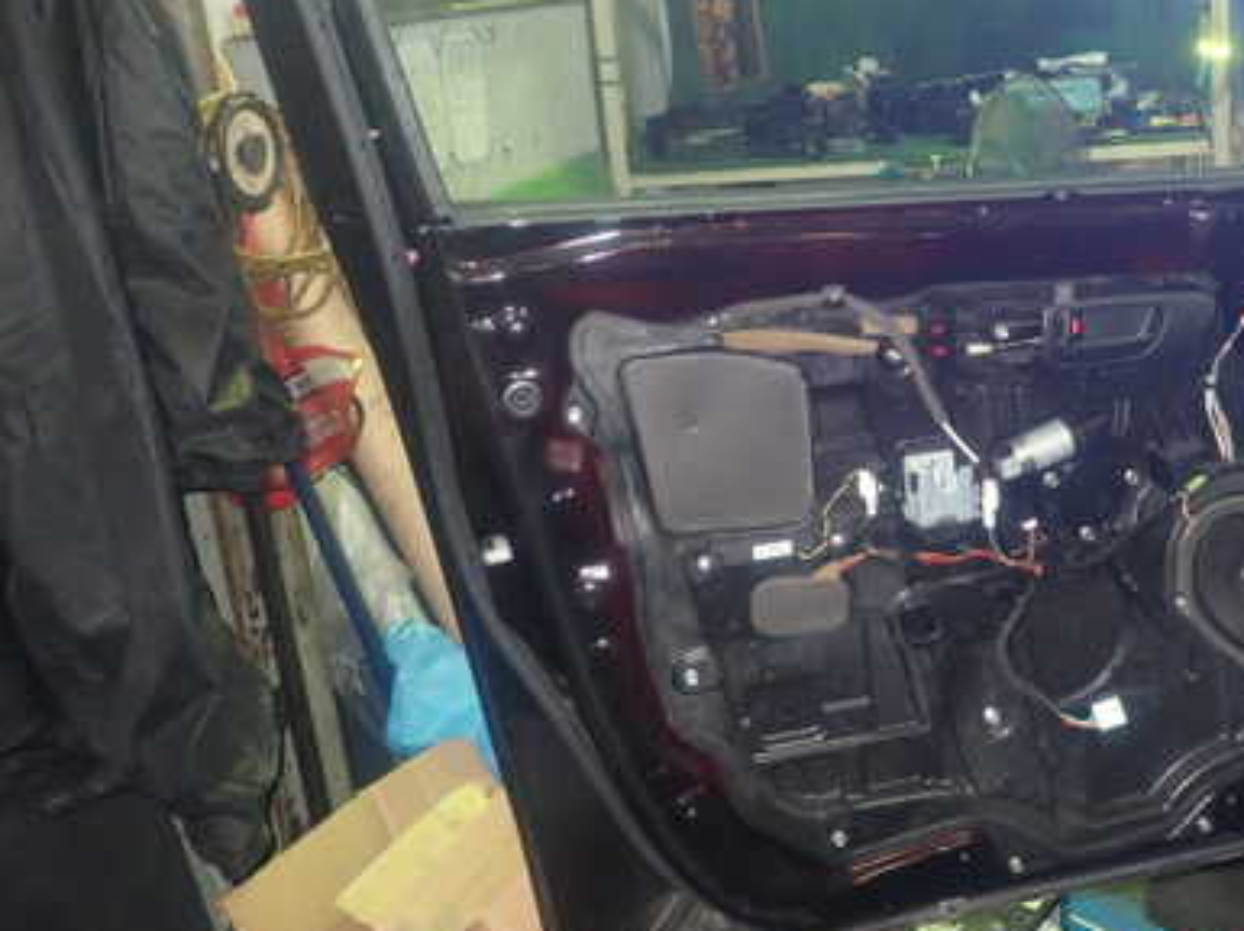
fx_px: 1400
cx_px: 840
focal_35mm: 39
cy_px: 284
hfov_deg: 47.1
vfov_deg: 36.3
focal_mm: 4.5
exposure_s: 1/30
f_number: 2
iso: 400
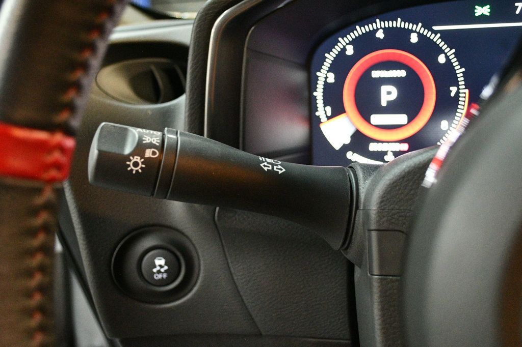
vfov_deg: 29.8
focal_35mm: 45
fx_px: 652
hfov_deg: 43.6
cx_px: 261
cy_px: 174
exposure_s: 1/60
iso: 7200
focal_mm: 30
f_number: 4.5
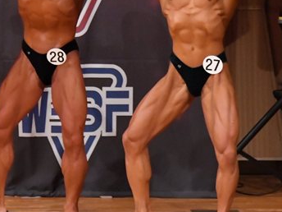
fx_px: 4766
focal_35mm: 585
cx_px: 49
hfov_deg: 3.4
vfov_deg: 2.5
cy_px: 49
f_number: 5.6
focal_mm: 180
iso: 10000
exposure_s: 1/400
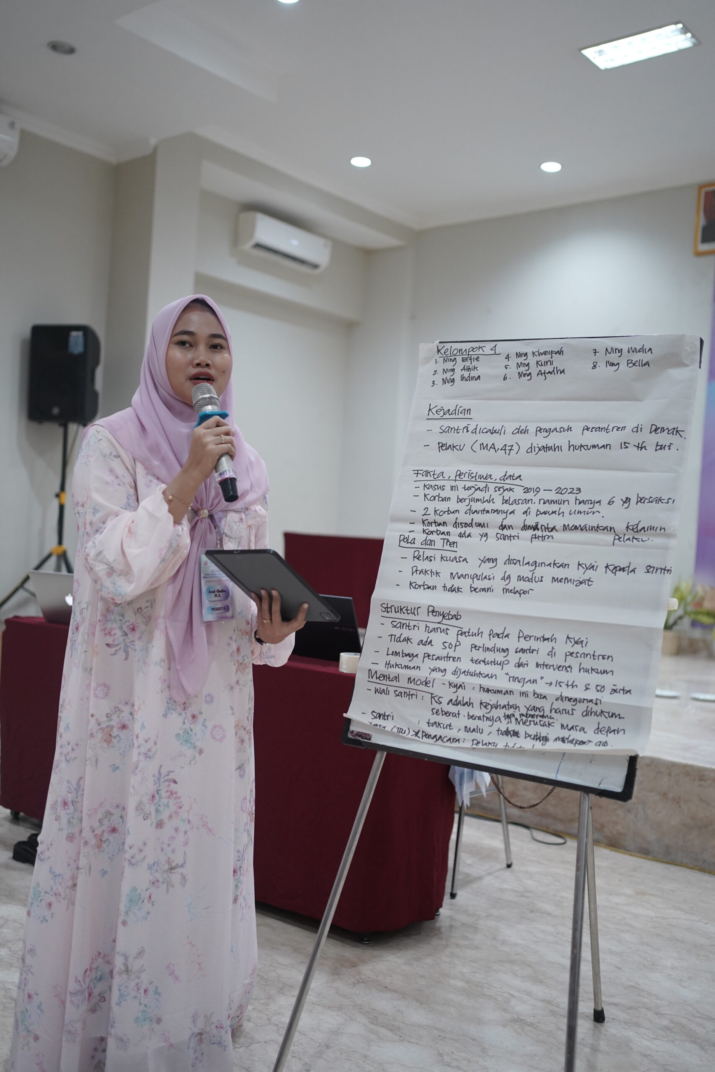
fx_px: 1042
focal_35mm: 35
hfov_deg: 37.9
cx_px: 358
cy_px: 536
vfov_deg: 54.4
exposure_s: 1/160
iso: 2000
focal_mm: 35
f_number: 2.2
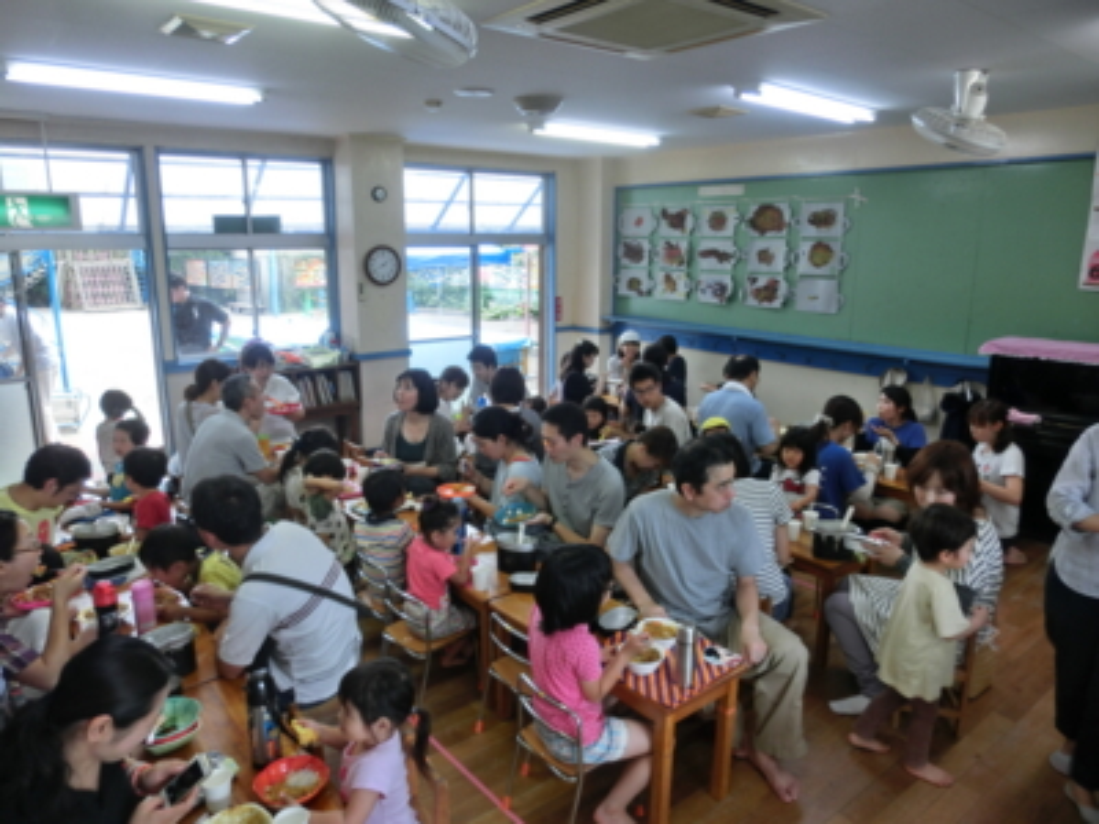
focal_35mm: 24
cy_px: 412
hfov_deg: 71.6
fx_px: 762
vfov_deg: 56.8
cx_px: 550
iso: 80
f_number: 3
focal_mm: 4.24
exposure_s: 1/60
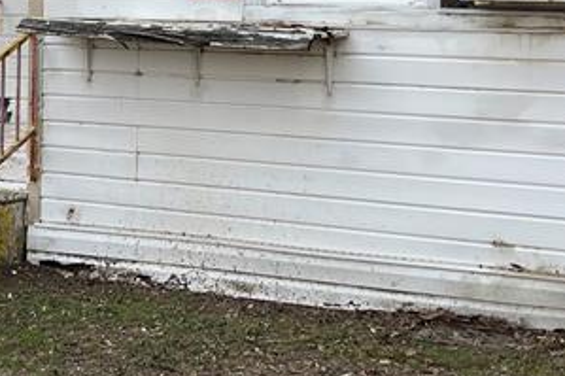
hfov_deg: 22.7
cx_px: 170
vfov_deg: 14.8
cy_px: -85
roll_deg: -1.5
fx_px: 1396
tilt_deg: +3.6
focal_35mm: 89
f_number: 1.6
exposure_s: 1/1225
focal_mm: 5.1
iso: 32
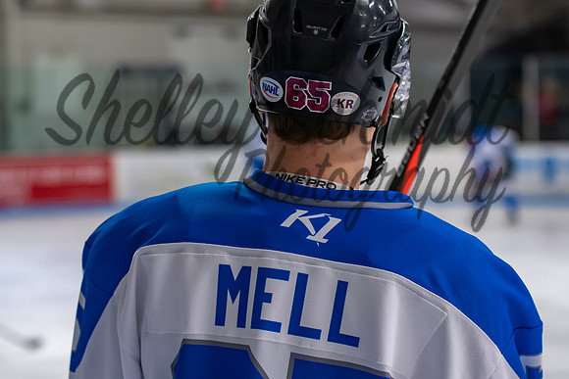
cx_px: 284
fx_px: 1882
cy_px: 190
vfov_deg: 11.5
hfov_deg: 17.2
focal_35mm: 119
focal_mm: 70
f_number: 3.2
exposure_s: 1/800
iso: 2000
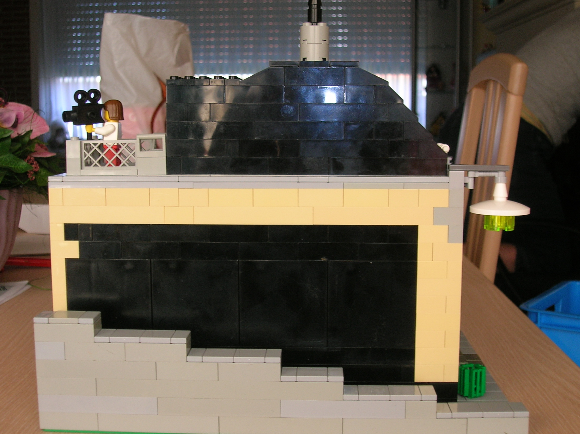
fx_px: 804
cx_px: 280
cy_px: 225
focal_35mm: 48
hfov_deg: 39.7
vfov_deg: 30.2
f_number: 3.2
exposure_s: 1/30
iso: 50
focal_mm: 7.7
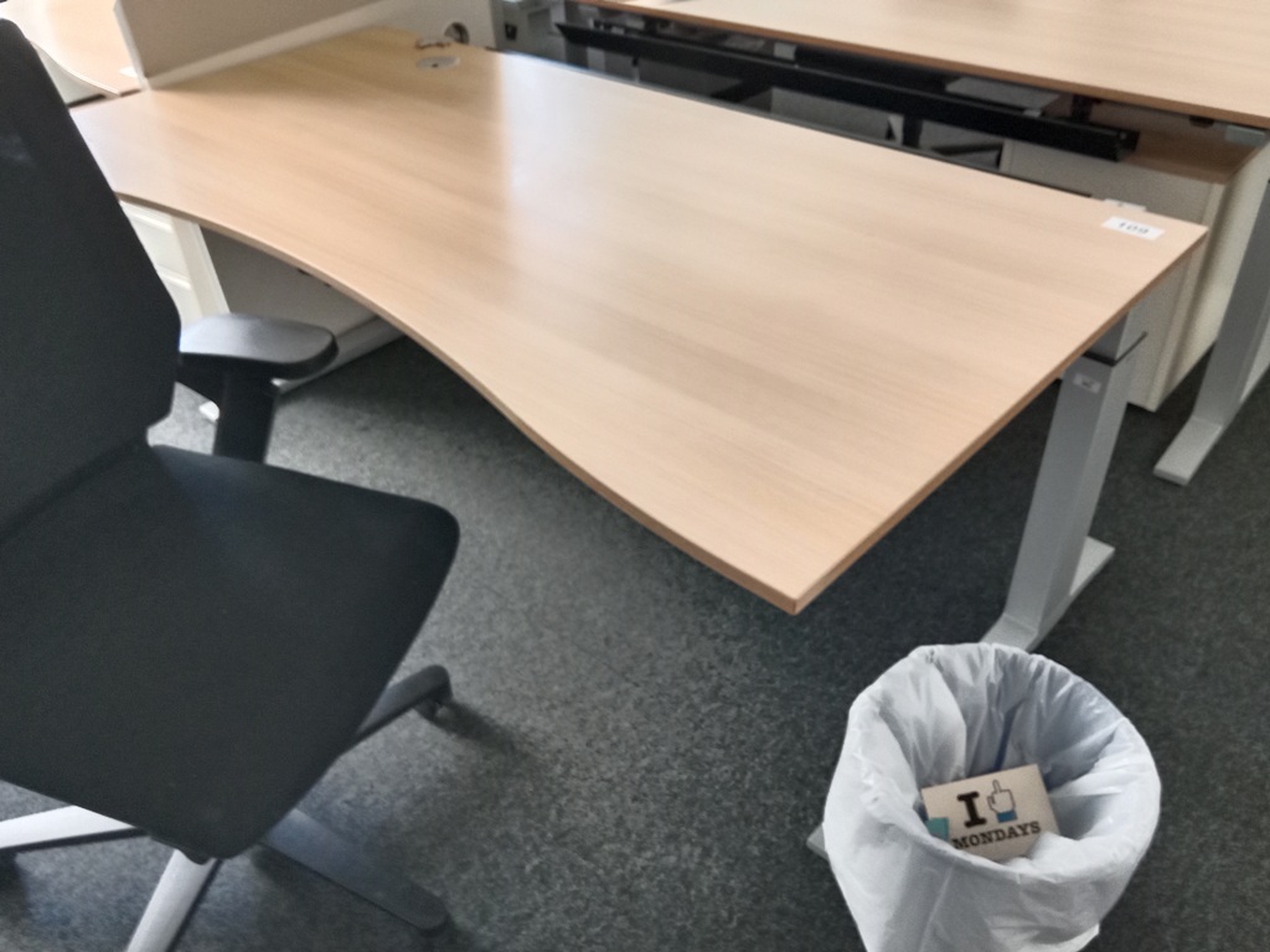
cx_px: 635
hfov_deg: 65.3
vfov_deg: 51.4
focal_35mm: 27
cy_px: 476
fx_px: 991
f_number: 2.2
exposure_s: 1/33.3
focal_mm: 3.65
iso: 474
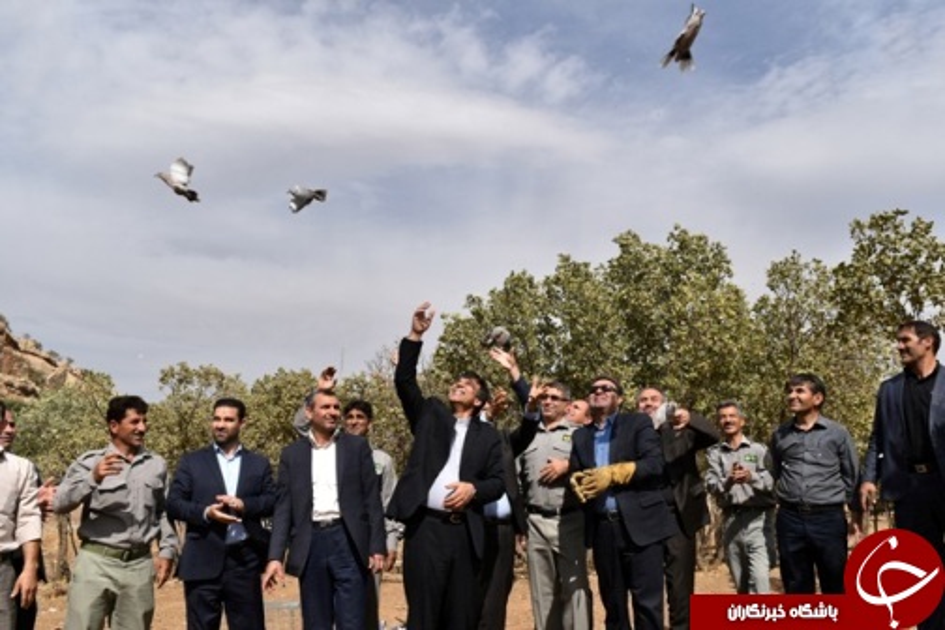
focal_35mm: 27
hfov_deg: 67.4
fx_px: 709
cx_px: 472
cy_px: 315
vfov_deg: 47.9
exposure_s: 1/500
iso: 200
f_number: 11
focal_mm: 18
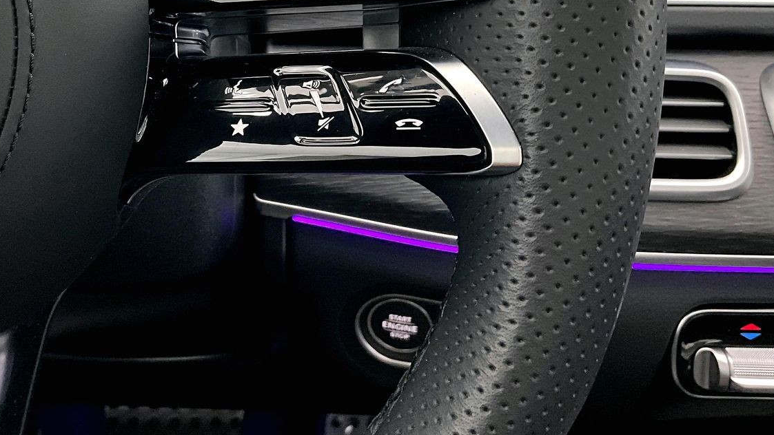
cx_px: 332
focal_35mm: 45
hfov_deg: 45.3
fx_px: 924
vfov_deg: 25.6
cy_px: 34
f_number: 1.8
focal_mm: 3
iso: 400
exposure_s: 1/30
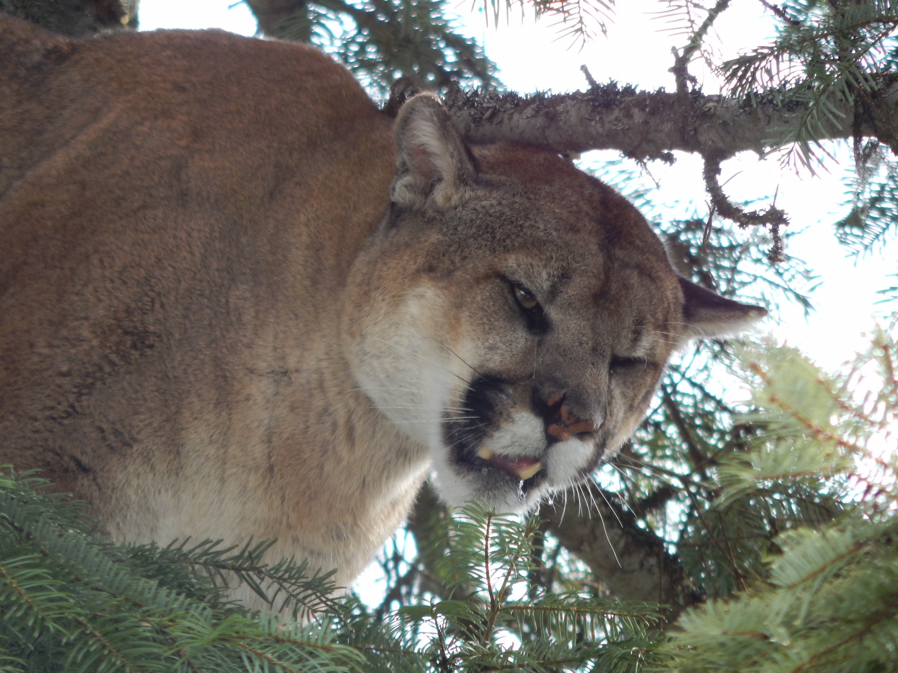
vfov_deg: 1.9
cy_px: 336
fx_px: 19845
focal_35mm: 765
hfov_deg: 2.6
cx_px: 449
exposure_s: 1/125
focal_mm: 136
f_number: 5.9
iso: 125
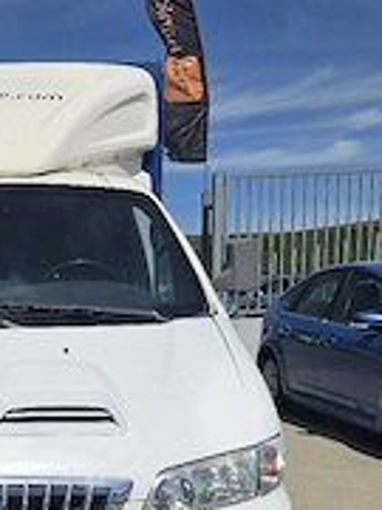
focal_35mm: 51
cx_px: -11
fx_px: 750
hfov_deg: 26.8
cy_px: 439
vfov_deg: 35.7
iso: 25
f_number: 1.8
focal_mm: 5.4
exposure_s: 1/10000
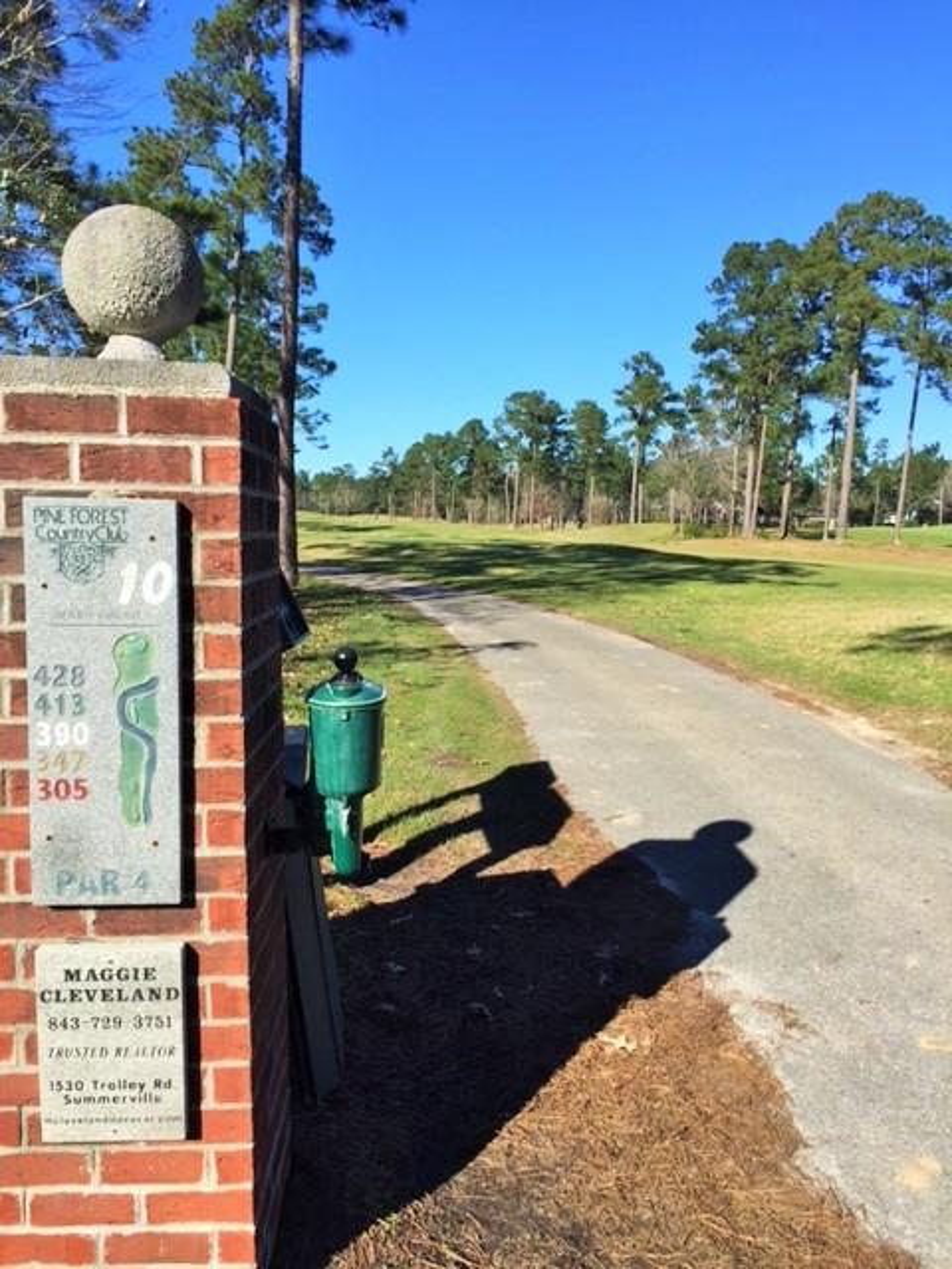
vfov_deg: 61.7
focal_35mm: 29
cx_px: 476
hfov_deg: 48.2
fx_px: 1063
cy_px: 634
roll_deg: -1.4
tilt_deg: -4.8
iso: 32
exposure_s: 1/1582
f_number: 2.2
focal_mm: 4.15
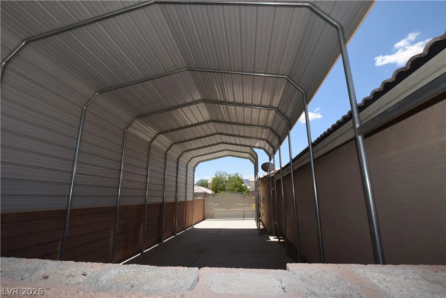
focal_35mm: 15
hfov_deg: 100.4
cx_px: 223
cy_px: 149
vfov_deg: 77.3
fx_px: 186
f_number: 9
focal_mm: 10
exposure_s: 1/200
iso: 100
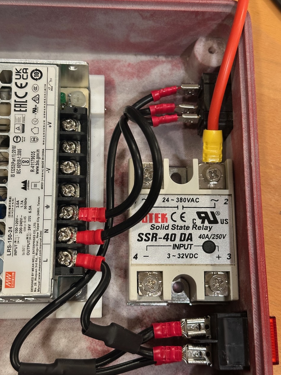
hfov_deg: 29.7
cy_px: 188
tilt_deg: -75.2
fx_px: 531
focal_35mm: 49
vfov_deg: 38.9
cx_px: 142
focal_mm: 6.86
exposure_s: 1/40
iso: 250
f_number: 1.78
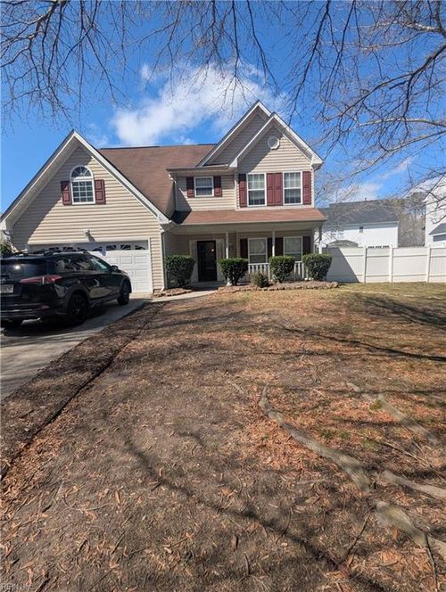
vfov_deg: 94.4
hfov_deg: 78.2
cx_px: 223
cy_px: 296
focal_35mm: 16
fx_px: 274
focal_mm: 2.35
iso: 47
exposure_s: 1/1754
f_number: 2.2
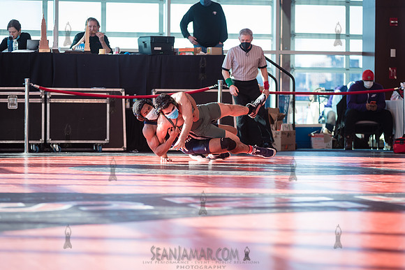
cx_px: 202
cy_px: 135
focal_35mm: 135
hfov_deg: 15.2
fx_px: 1519
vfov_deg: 10.2
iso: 400
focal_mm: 135
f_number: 4
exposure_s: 1/400
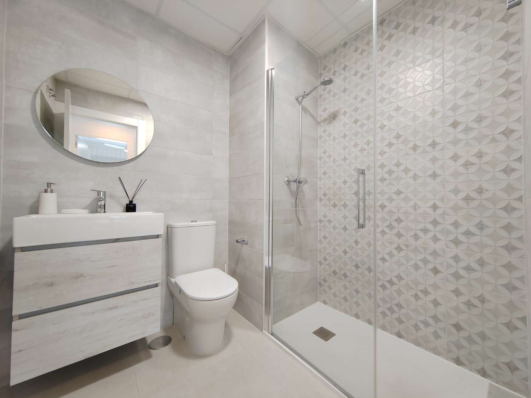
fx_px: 199
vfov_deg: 89.9
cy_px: 199
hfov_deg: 106.2
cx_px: 266
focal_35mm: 13
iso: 500
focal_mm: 2.16
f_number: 2.2
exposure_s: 1/33
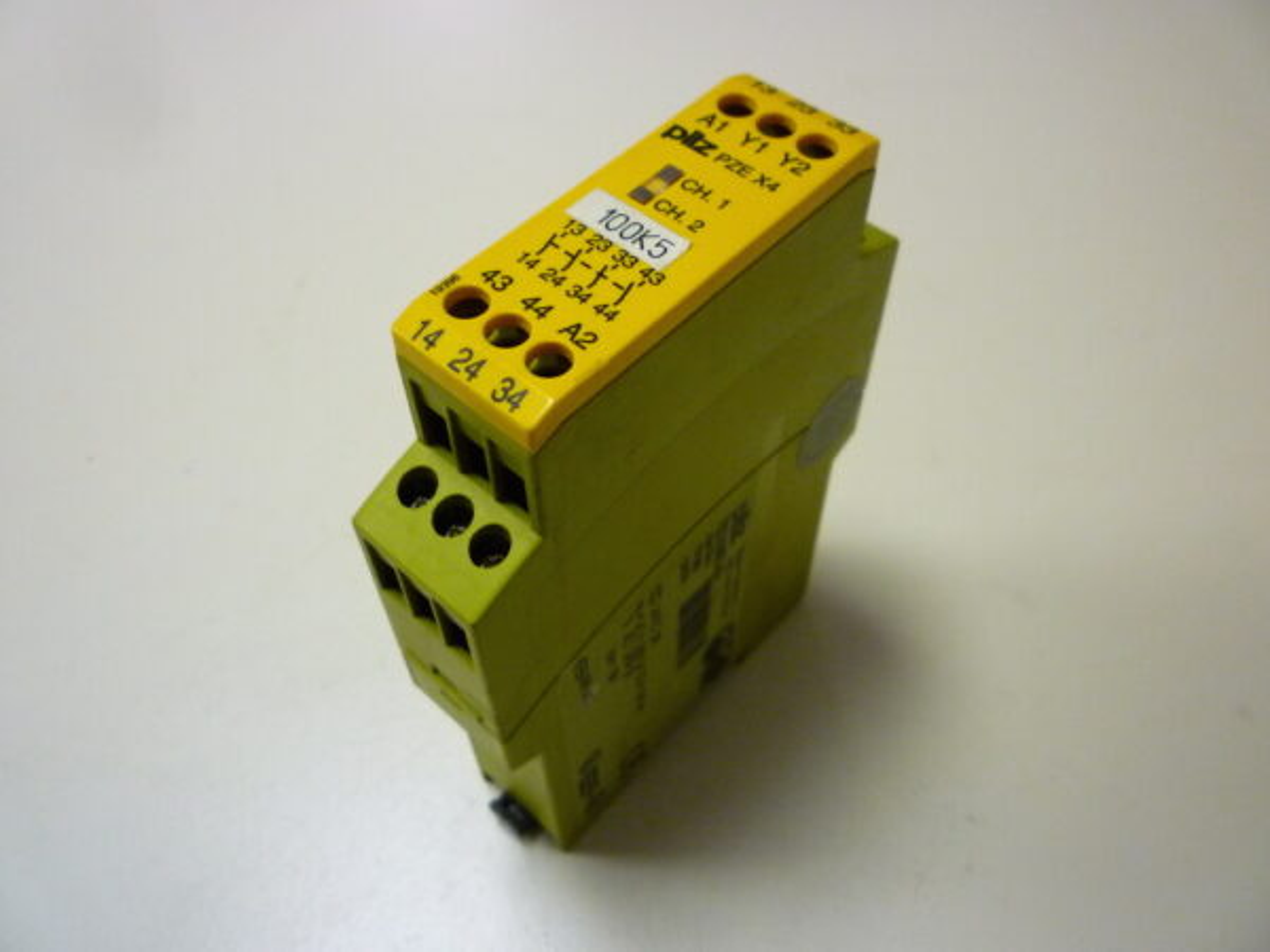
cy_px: 476
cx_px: 635
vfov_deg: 48.2
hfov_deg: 61.7
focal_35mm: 29
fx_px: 1064
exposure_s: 1/30
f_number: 3.3
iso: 400
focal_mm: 5.2
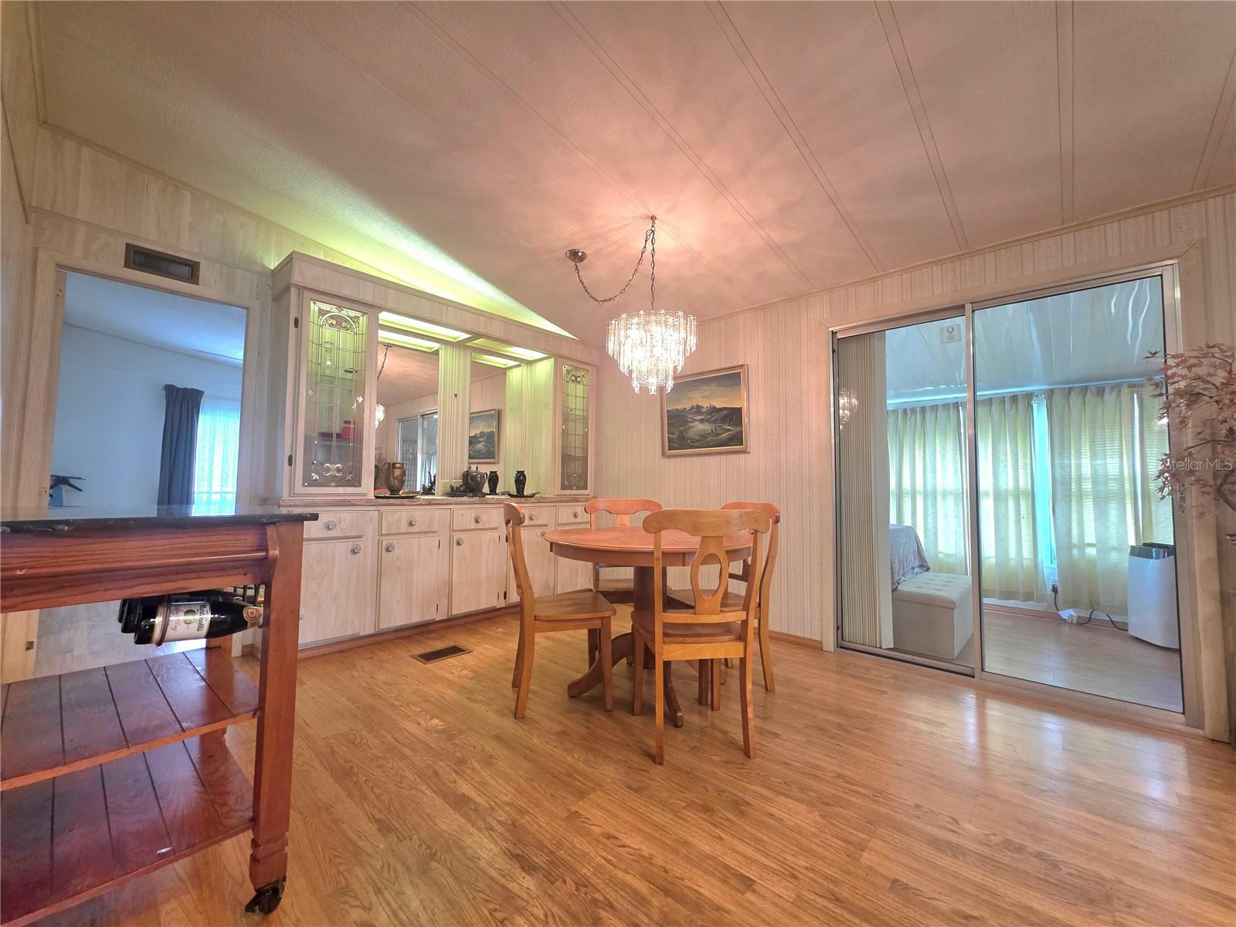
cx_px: 618
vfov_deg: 89.9
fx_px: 464
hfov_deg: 106.2
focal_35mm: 13
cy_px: 464
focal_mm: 2.2
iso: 160
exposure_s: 1/60.2
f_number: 1.9
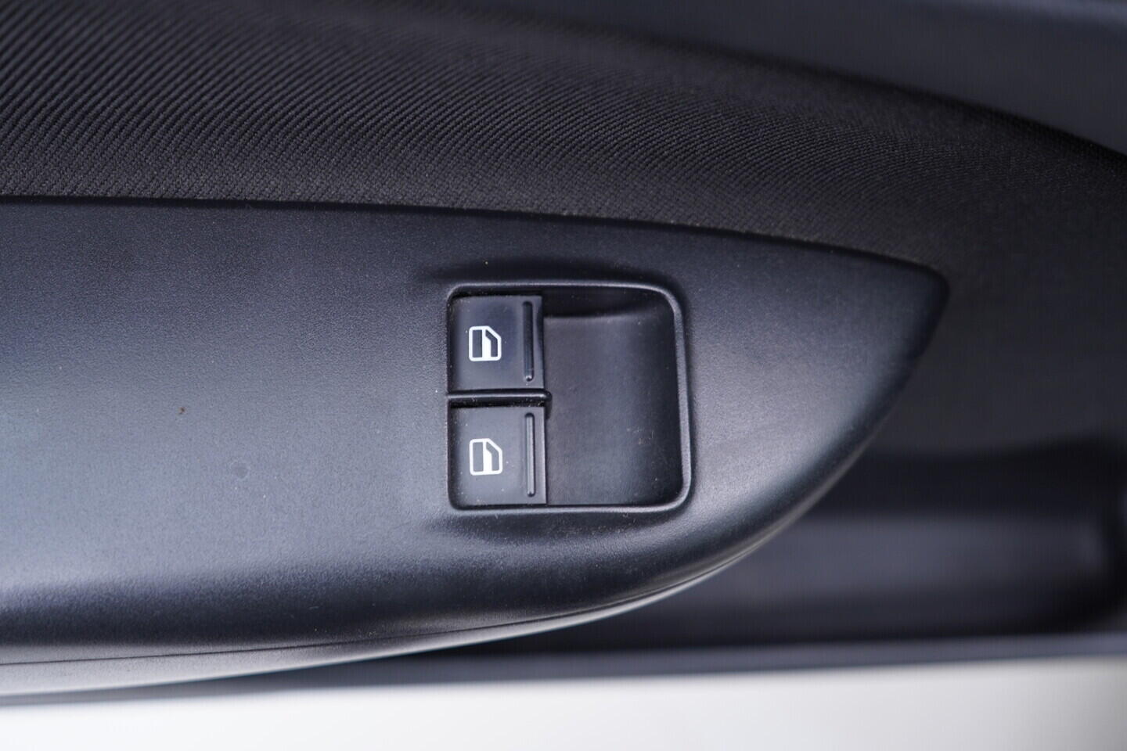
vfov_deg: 36.9
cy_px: 376
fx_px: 1127
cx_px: 564
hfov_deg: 53.1
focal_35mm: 36
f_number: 2.8
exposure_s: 1/40
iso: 250
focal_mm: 24
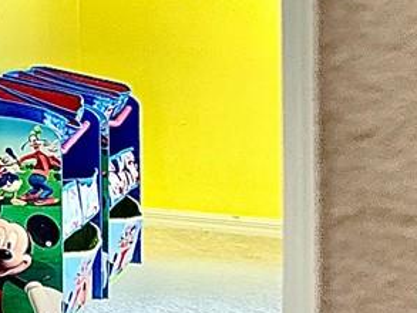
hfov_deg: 11.3
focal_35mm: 131
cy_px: -23
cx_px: -710
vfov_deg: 11.2
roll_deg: +1.0
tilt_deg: -0.2
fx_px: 1579
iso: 80
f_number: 1.78
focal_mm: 6.76
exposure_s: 1/148
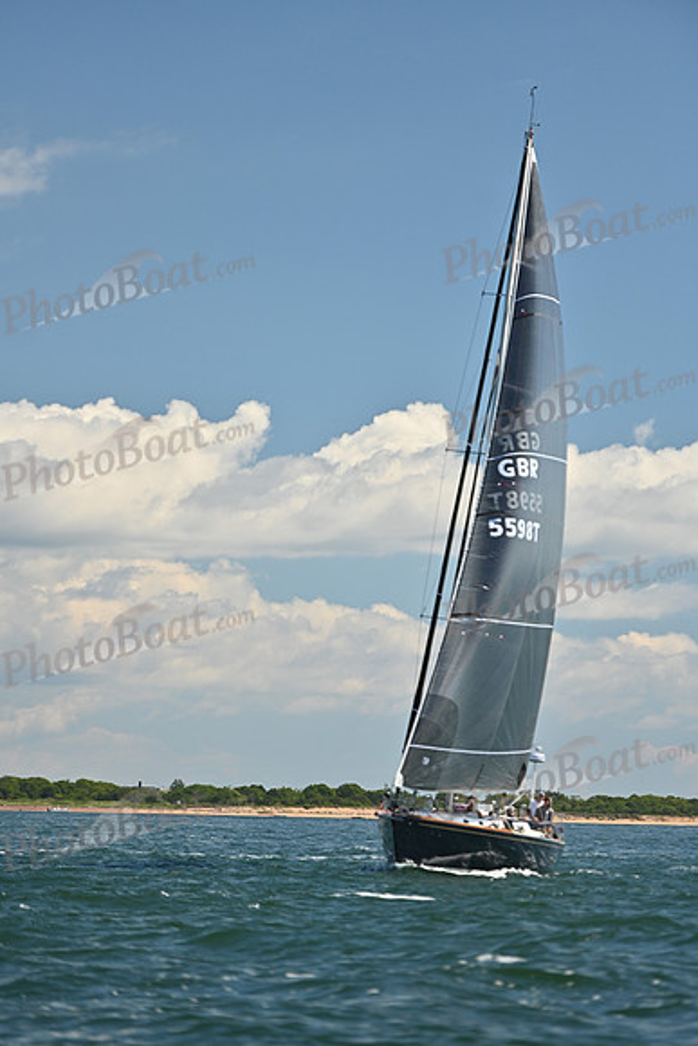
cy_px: 523
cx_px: 349
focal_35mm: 175
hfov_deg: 7.9
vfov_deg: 11.7
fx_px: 5086
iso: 250
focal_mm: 175
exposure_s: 1/2500
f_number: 2.8
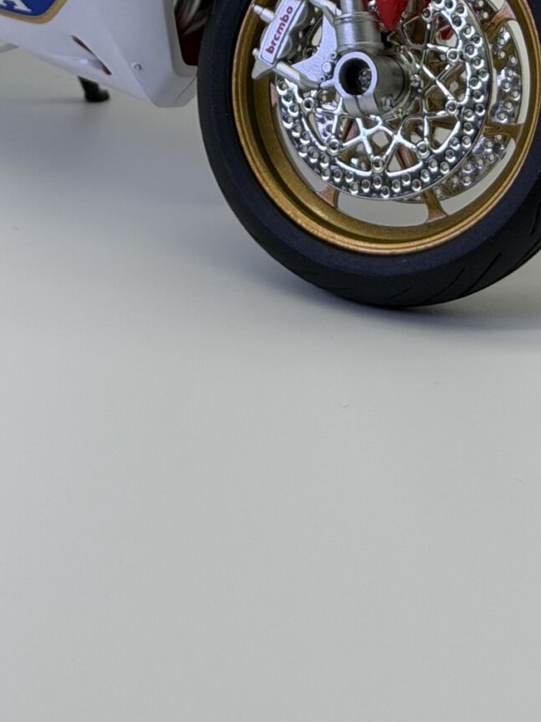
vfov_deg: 13.2
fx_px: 2981
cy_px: -298
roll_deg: +1.0
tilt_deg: -14.8
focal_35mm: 143
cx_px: 113
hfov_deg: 10.3
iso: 80
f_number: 1.78
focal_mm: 6.76
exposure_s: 1/951
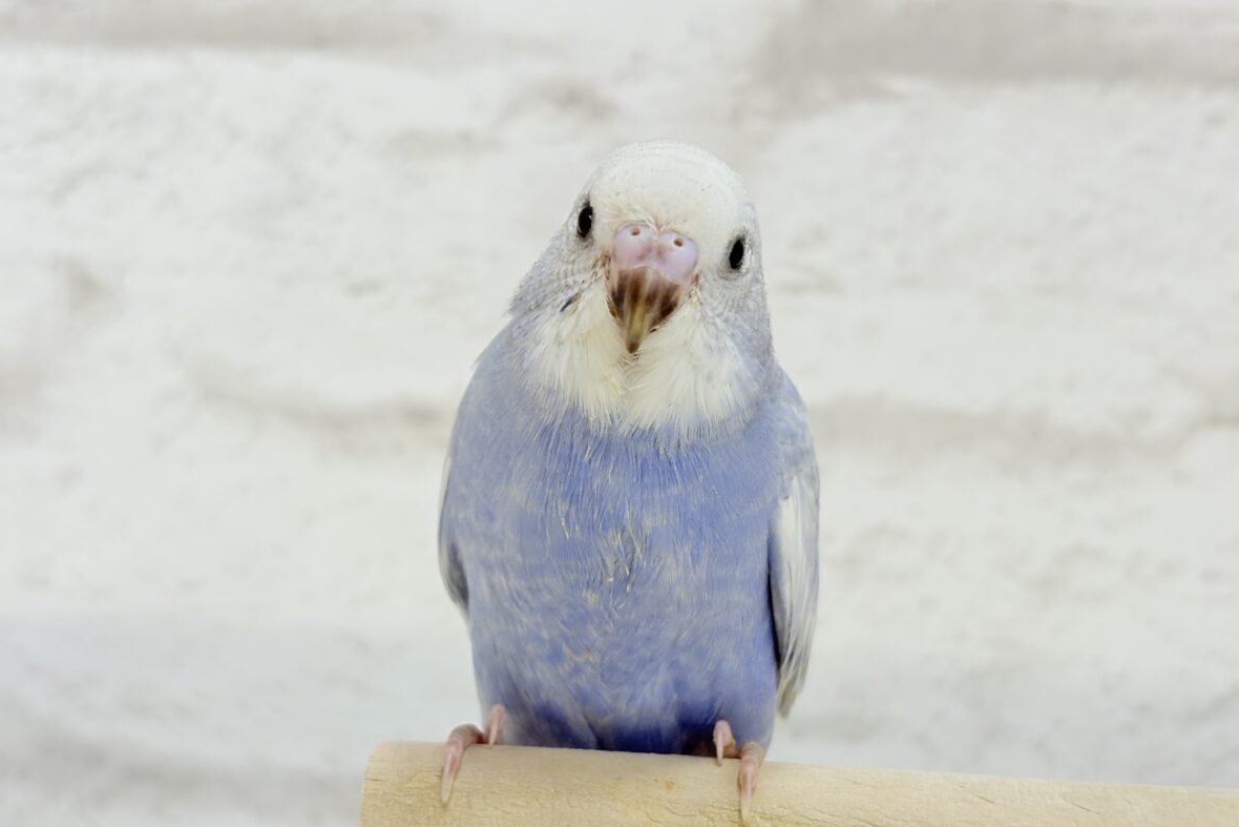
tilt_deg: -3.5
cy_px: 456
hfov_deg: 36.2
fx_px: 1893
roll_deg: -2.3
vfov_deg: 24.6
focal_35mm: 55
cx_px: 617
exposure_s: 1/100
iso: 64
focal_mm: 5.96
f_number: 1.6
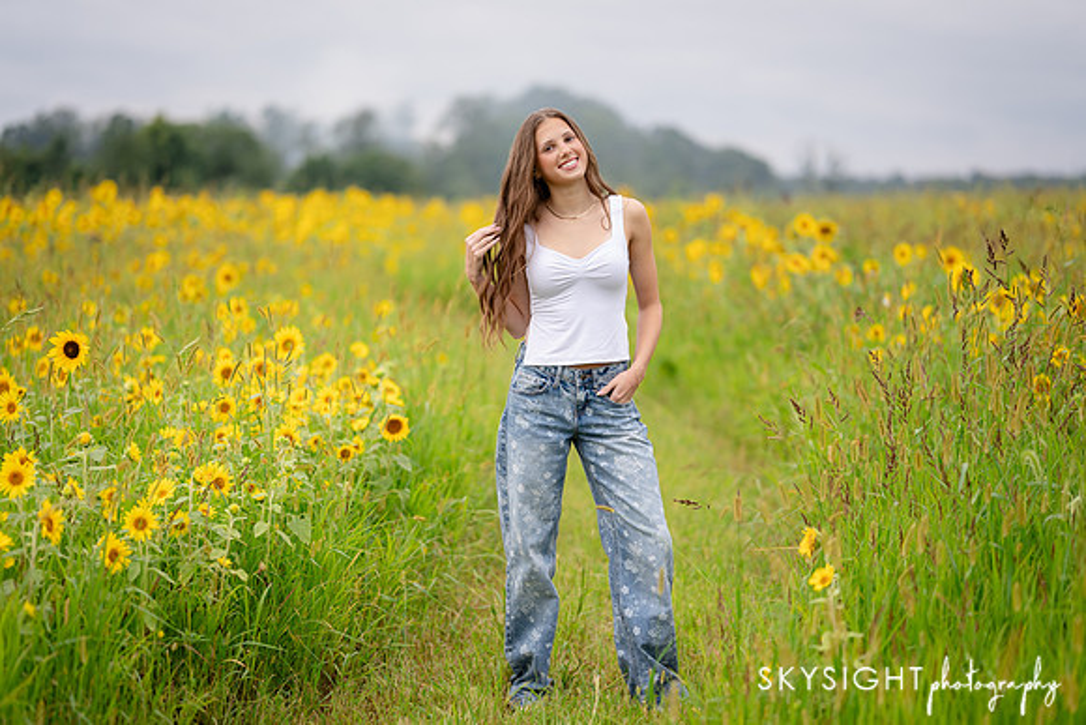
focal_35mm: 86
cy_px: 362
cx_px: 543
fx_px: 2588
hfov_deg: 23.7
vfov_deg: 15.9
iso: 320
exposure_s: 1/640
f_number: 1.8
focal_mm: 85
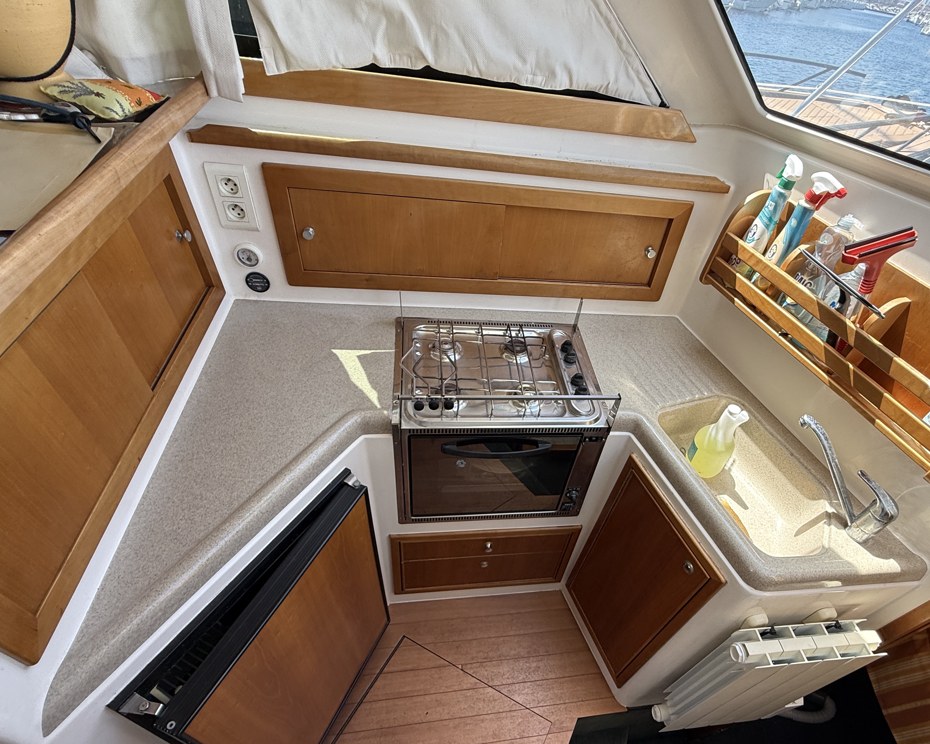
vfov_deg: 73.4
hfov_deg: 85.8
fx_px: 495
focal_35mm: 18
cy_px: 426
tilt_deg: -44.1
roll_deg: -11.7
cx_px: 530
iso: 64
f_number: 2.2
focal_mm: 2.22
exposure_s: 1/203
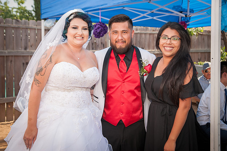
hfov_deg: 42.7
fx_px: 290
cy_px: 76
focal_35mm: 46
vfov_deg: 29.2
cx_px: 114
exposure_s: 1/400
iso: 200
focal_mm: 46
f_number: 5
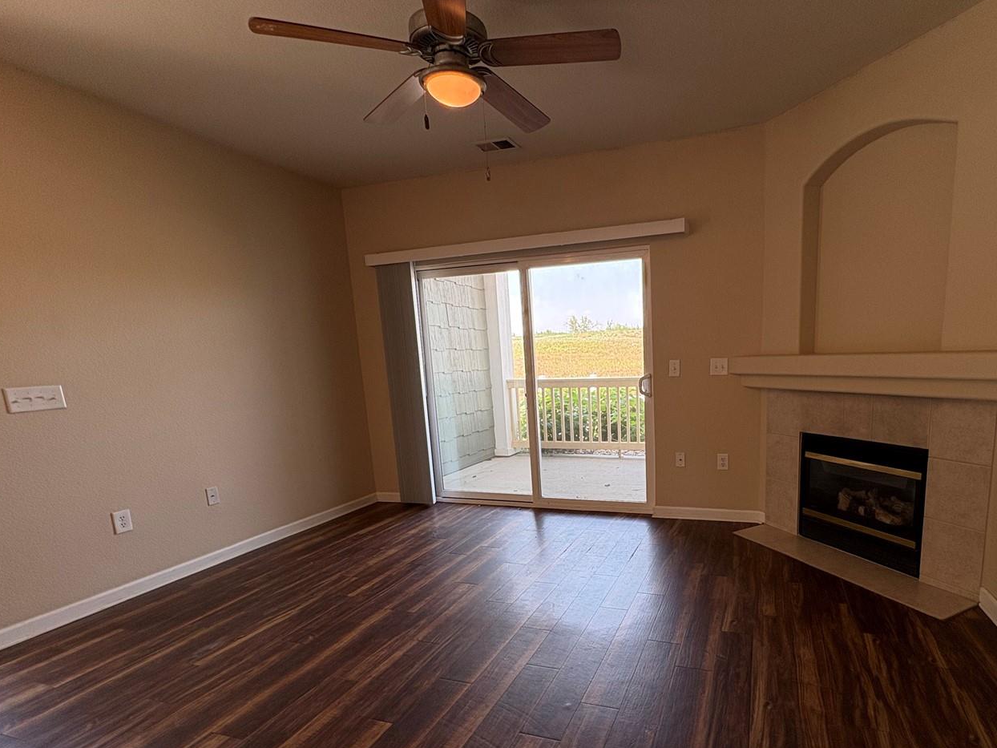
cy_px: 443
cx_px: 606
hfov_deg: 86.5
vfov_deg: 71.0
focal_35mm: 18
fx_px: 518
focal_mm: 2.22
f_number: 2.2
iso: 125
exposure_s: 1/124
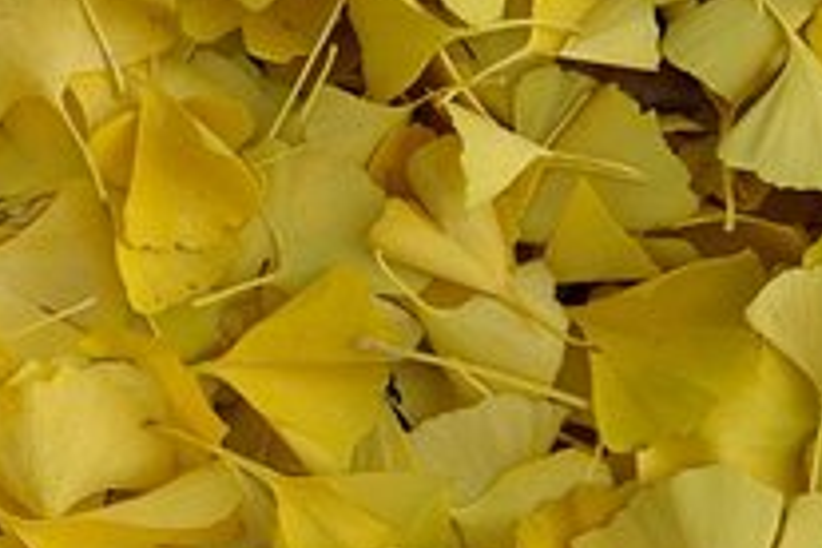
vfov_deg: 6.7
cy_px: 457
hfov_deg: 10.0
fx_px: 4663
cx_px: -75
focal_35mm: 204
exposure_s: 1/320
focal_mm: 55
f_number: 7.1
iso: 200
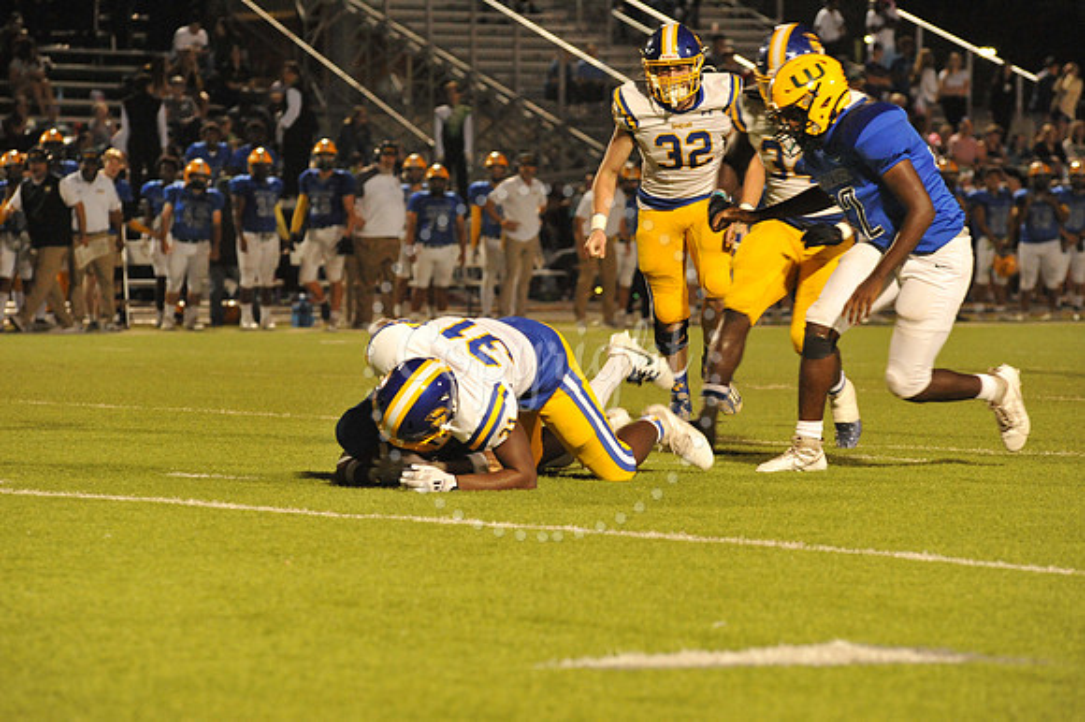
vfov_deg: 6.9
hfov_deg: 10.3
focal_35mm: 200
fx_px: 6024
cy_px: 361
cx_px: 542
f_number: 6.3
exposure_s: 1/200
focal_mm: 200
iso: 6400
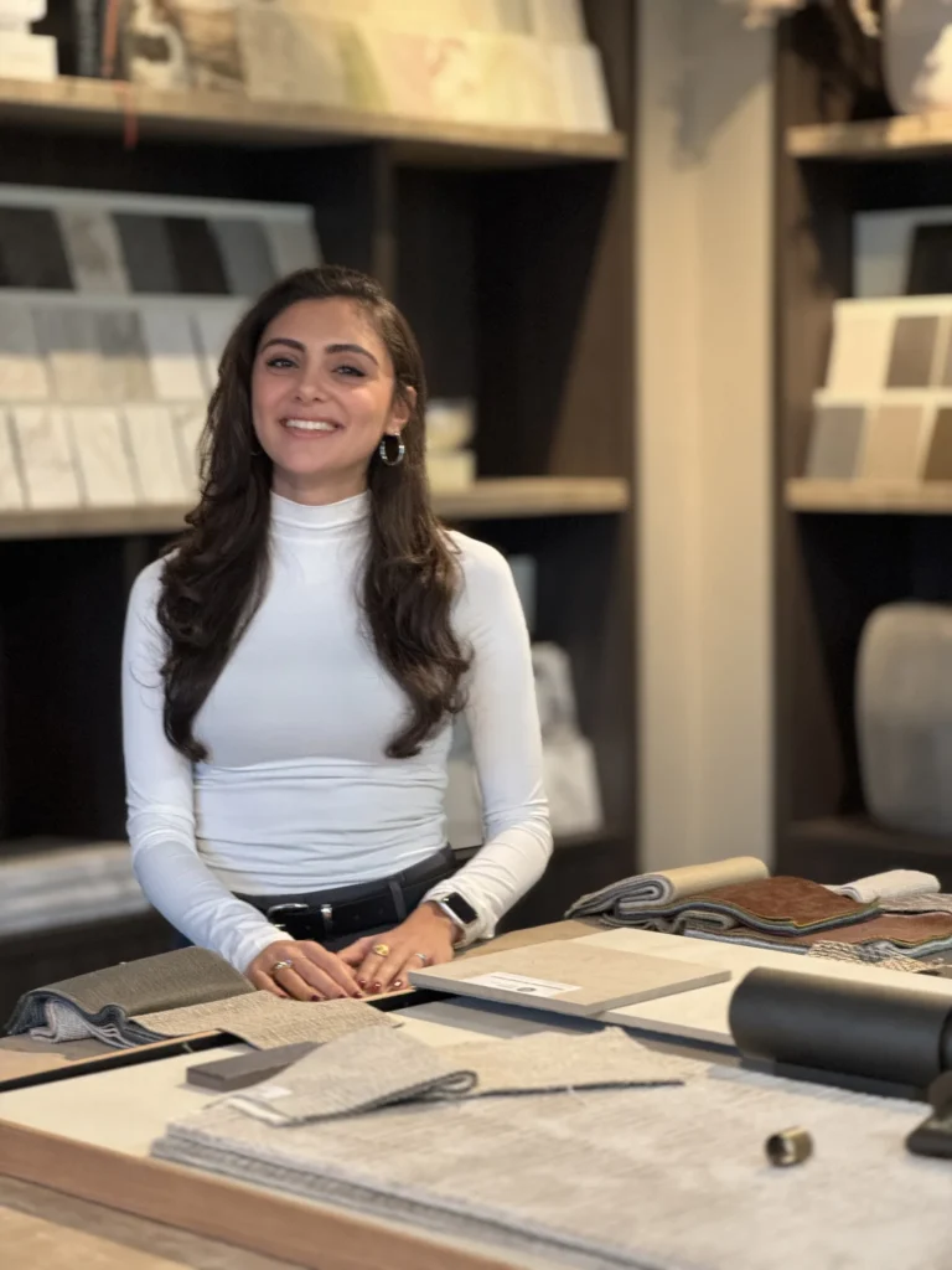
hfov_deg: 19.1
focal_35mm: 77
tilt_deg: -1.6
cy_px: 635
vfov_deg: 25.3
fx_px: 2824
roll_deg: +1.0
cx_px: 476
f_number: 2.8
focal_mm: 9
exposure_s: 1/50
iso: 400
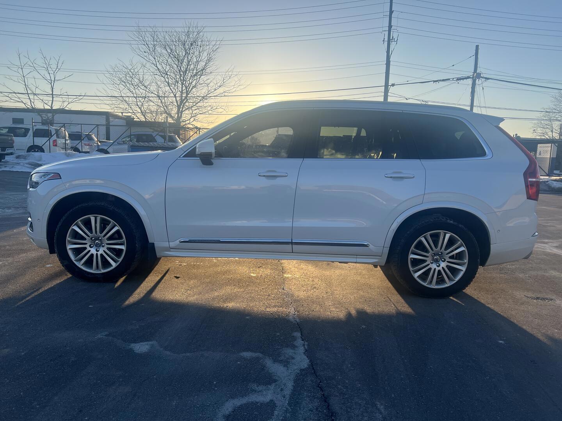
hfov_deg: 67.3
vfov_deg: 53.1
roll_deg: -2.1
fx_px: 422
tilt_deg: -7.9
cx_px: 281
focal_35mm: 26
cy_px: 210
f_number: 1.5
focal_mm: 5.7
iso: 50
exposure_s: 1/2632
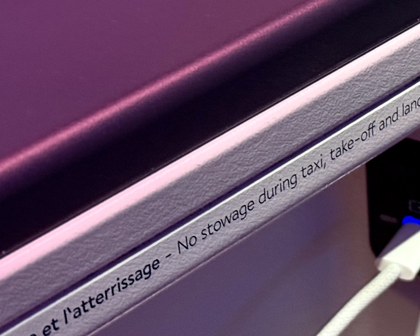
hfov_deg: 15.1
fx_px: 1529
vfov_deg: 12.5
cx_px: 492
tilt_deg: -30.8
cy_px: 72
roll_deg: -2.7
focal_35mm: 123
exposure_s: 1/29
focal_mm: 6.76
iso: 640
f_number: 1.78
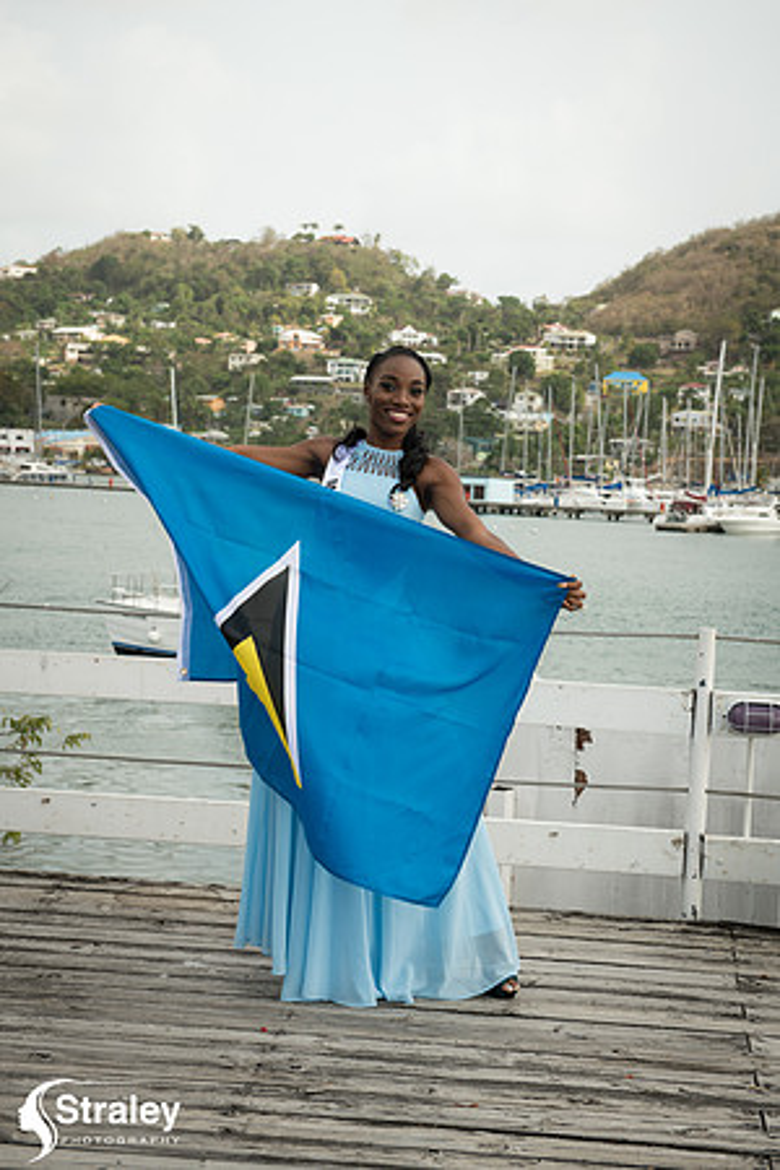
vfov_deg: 34.5
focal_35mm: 58
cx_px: 390
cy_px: 585
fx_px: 1885
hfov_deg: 23.4
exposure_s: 1/160
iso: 100
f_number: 7.1
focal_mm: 58
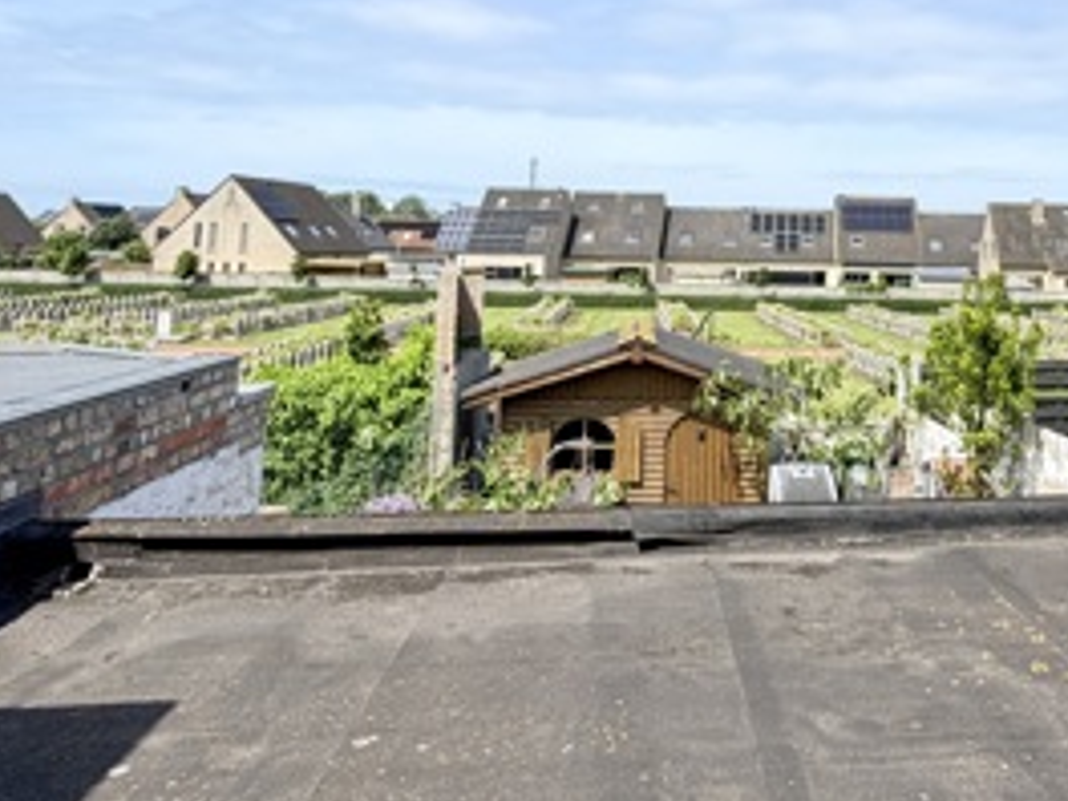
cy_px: 105
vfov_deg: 39.3
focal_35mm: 34
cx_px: 761
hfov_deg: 52.3
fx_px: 1049
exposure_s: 1/502
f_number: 2.2
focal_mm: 2.22
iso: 50
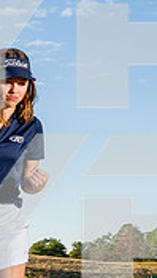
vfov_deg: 19.1
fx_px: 818
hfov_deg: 11.0
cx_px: 51
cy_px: 218
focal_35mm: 111
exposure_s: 1/250
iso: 100
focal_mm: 32
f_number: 8
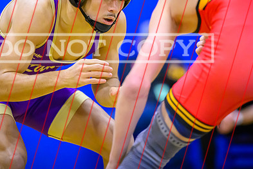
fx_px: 2284
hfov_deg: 6.3
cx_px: 124
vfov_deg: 4.2
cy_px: 29
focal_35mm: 325
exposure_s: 1/640
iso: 8000
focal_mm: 185
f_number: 2.8
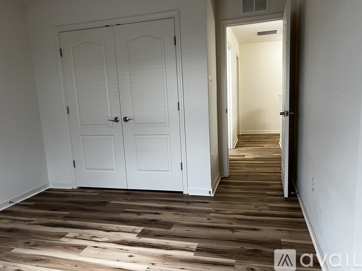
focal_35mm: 26
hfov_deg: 67.3
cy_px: 136
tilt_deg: -7.7
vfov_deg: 53.0
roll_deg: +3.2
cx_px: 181
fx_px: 272
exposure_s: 1/60
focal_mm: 5.7
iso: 100
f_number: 1.5
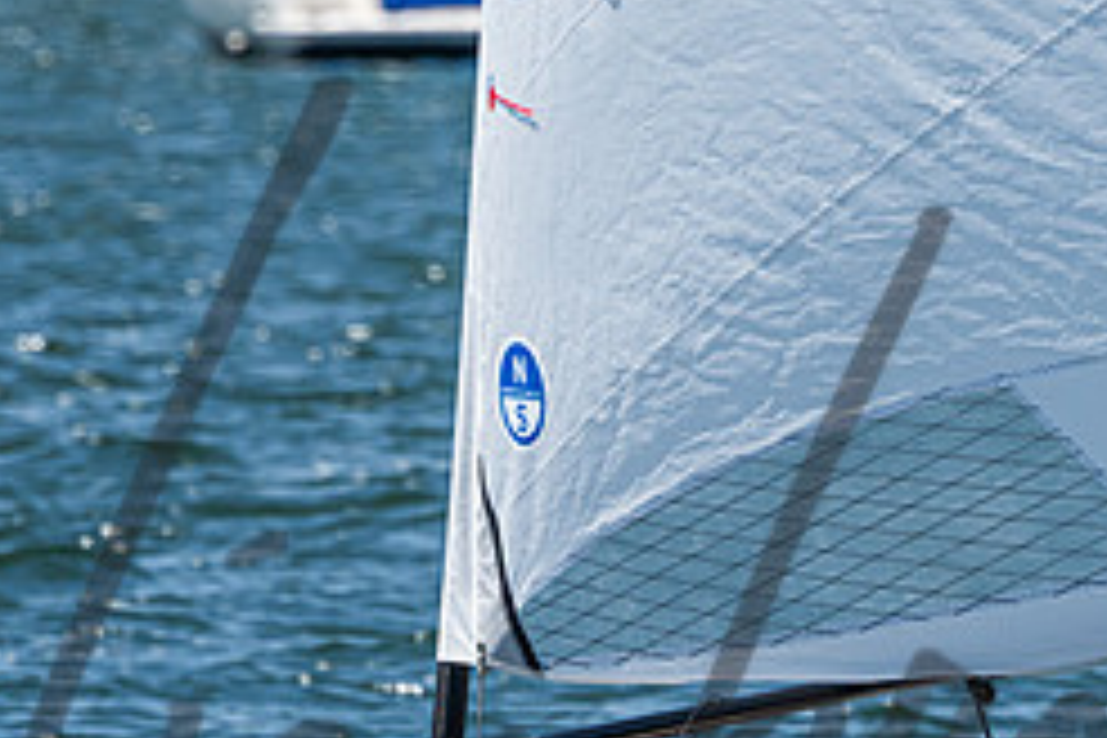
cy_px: 677
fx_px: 37051
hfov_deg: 1.7
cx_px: 1288
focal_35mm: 1205
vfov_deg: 1.1
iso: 400
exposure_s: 1/640
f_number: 11
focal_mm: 400
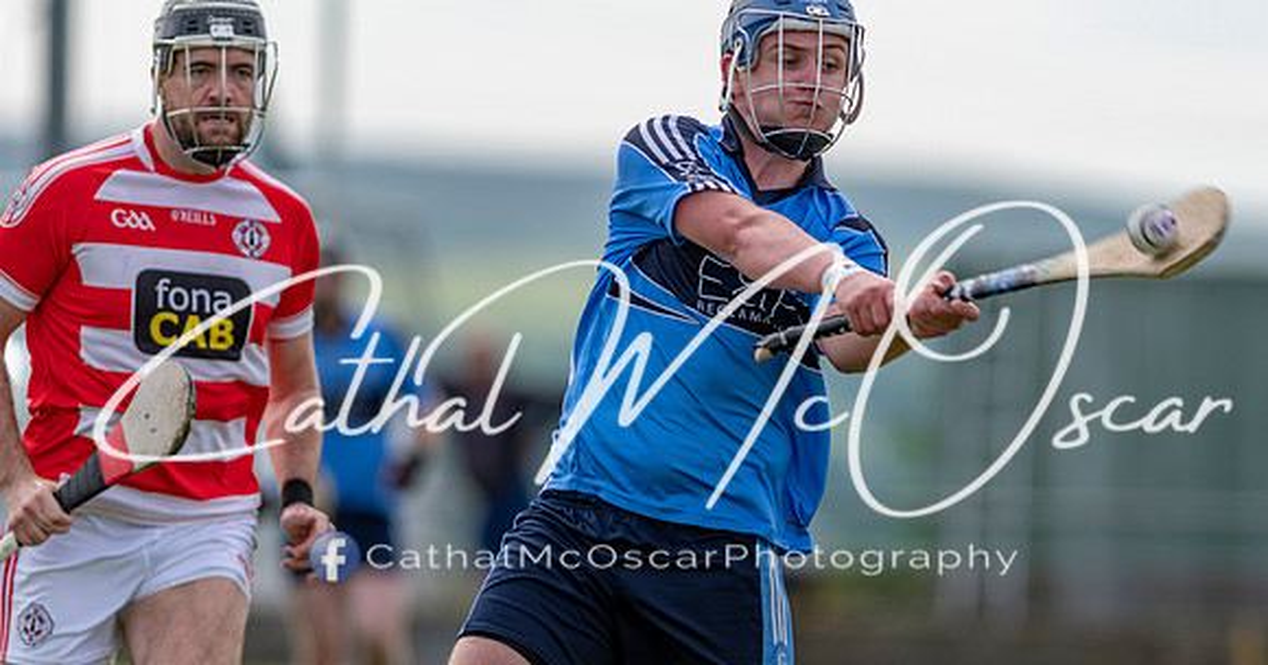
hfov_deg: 4.2
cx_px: 592
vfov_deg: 2.2
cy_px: 462
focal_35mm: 524
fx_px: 17326
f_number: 2.8
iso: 100
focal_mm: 300
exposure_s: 1/1600
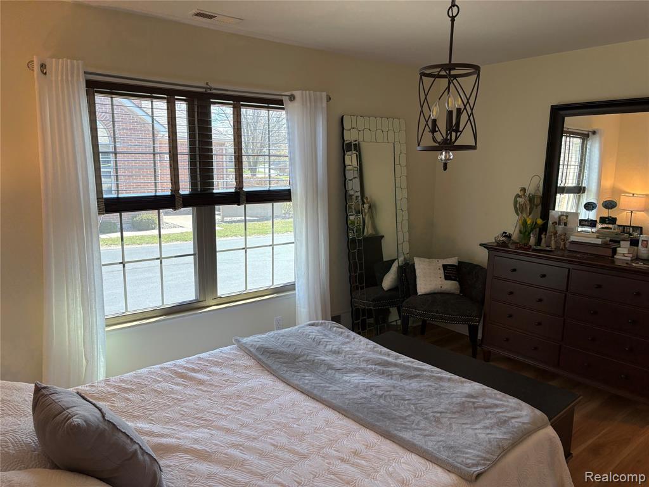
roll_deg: +0.0
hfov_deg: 67.3
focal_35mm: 26
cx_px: 324
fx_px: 487
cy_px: 244
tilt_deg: -9.5
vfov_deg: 53.1
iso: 80
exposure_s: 1/120
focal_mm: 5.96
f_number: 1.6
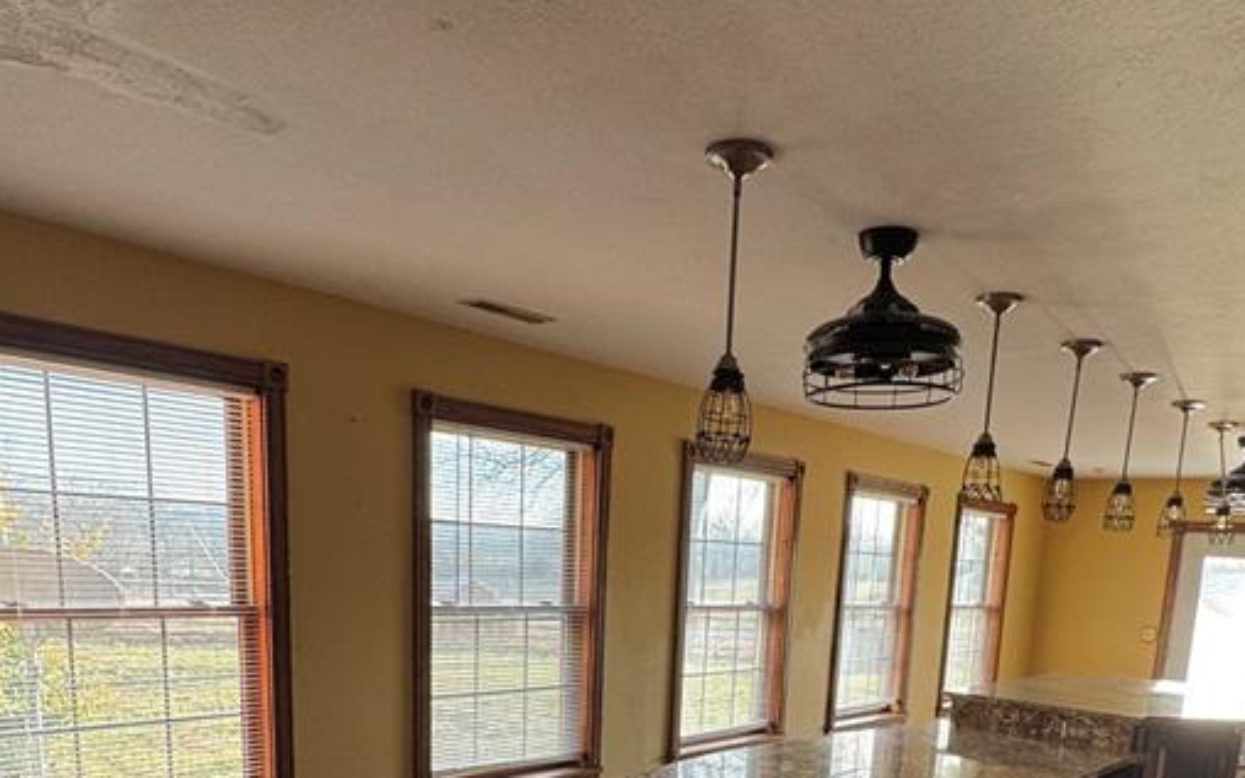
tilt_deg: -12.6
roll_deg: -3.1
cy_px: 756
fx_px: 1018
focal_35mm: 30
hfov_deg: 62.6
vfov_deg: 37.9
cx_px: 705
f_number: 2.2
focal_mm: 2.22
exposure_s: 1/99
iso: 100
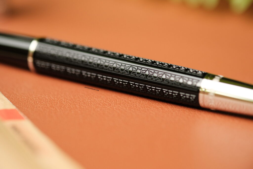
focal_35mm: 90
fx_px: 633
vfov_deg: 15.2
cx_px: 126
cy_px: 84
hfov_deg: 22.6
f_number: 2.8
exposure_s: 1/640
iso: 1000
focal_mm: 60
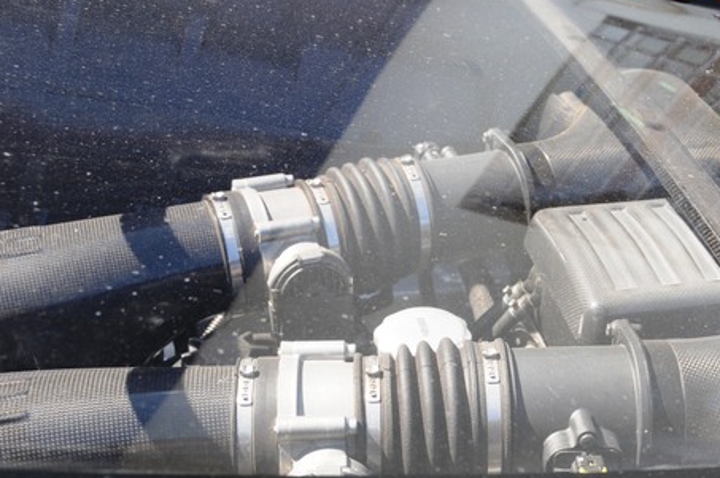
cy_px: 268
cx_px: 505
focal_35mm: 66
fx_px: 1313
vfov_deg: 20.6
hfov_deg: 30.3
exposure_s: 1/200
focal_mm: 31
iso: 200
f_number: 7.1
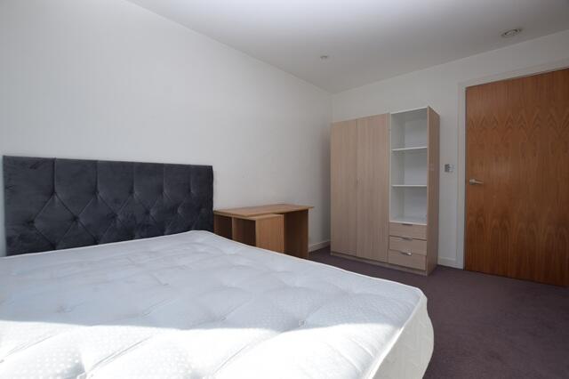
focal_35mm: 15
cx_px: 284
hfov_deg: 100.4
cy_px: 190
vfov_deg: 77.3
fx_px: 237
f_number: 8
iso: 360
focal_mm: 10
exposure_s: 1/250
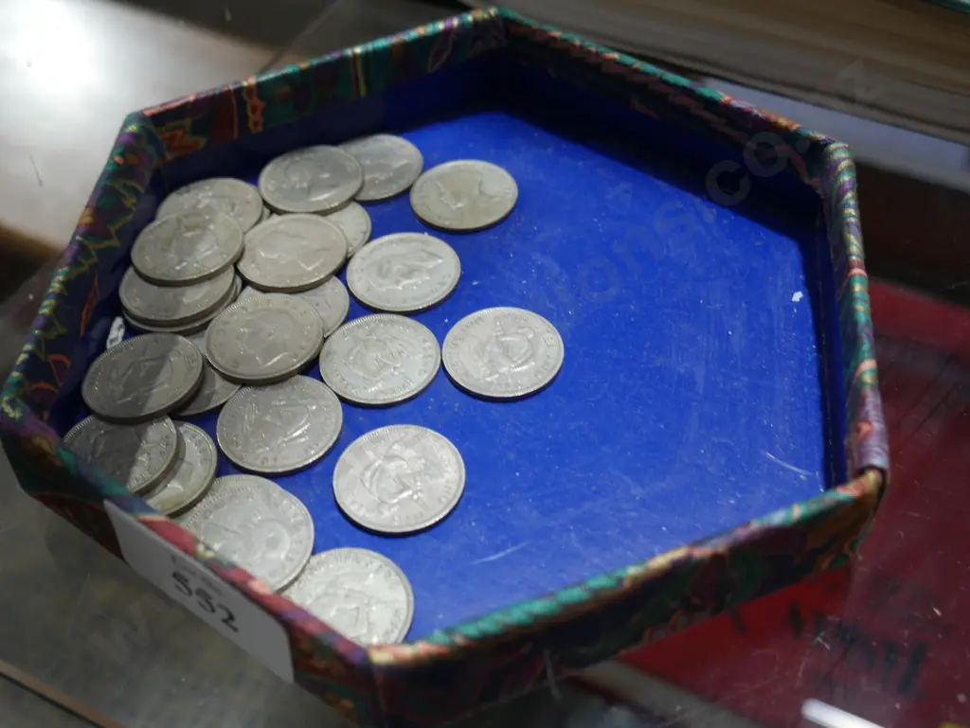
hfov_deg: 41.2
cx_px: 485
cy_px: 364
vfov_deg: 31.5
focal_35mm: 46
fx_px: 1290
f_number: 5.1
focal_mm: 23
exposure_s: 1/60
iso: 500
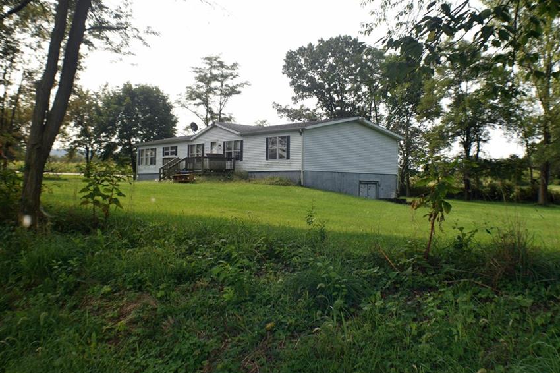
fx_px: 731
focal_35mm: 47
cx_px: 291
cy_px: 161
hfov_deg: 41.9
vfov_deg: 28.6
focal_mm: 26
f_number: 8
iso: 100
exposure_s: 1/200
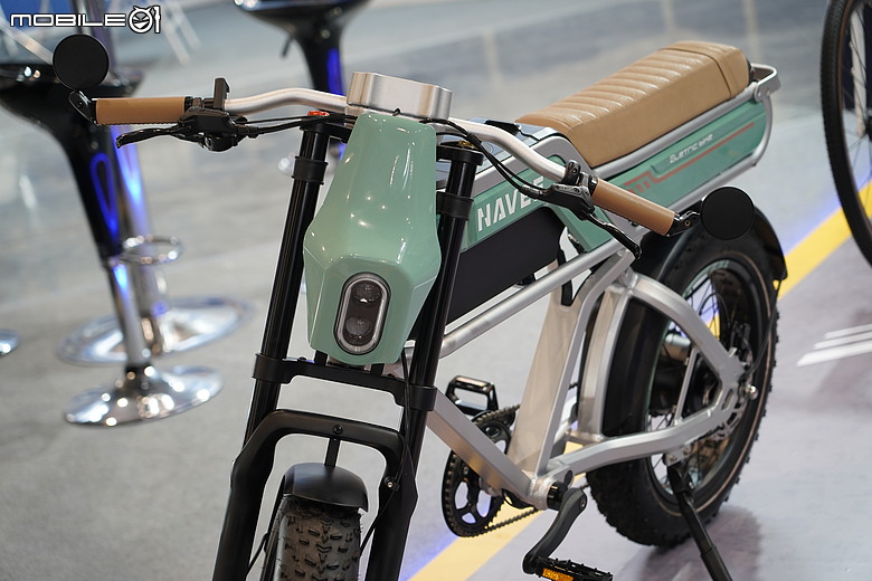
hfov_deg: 23.6
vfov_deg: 15.9
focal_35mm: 86
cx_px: 436
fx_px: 2083
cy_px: 290
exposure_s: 1/100
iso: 800
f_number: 4
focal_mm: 86
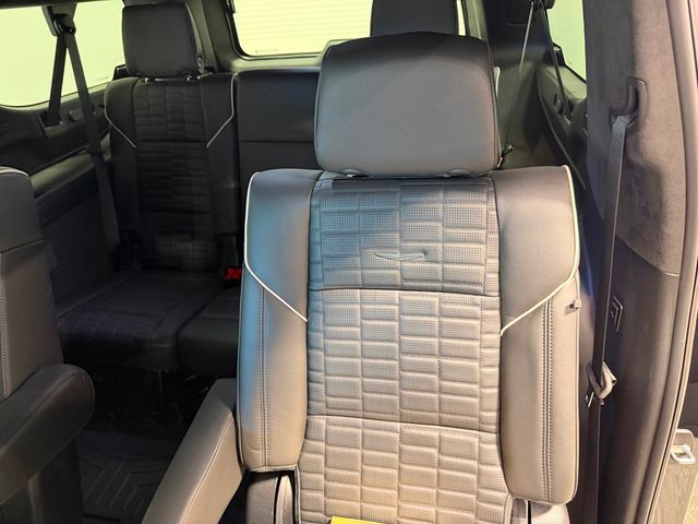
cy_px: 262
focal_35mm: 24
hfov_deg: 71.6
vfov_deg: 56.8
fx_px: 484
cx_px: 349
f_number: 1.78
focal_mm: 6.76
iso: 800
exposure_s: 1/49
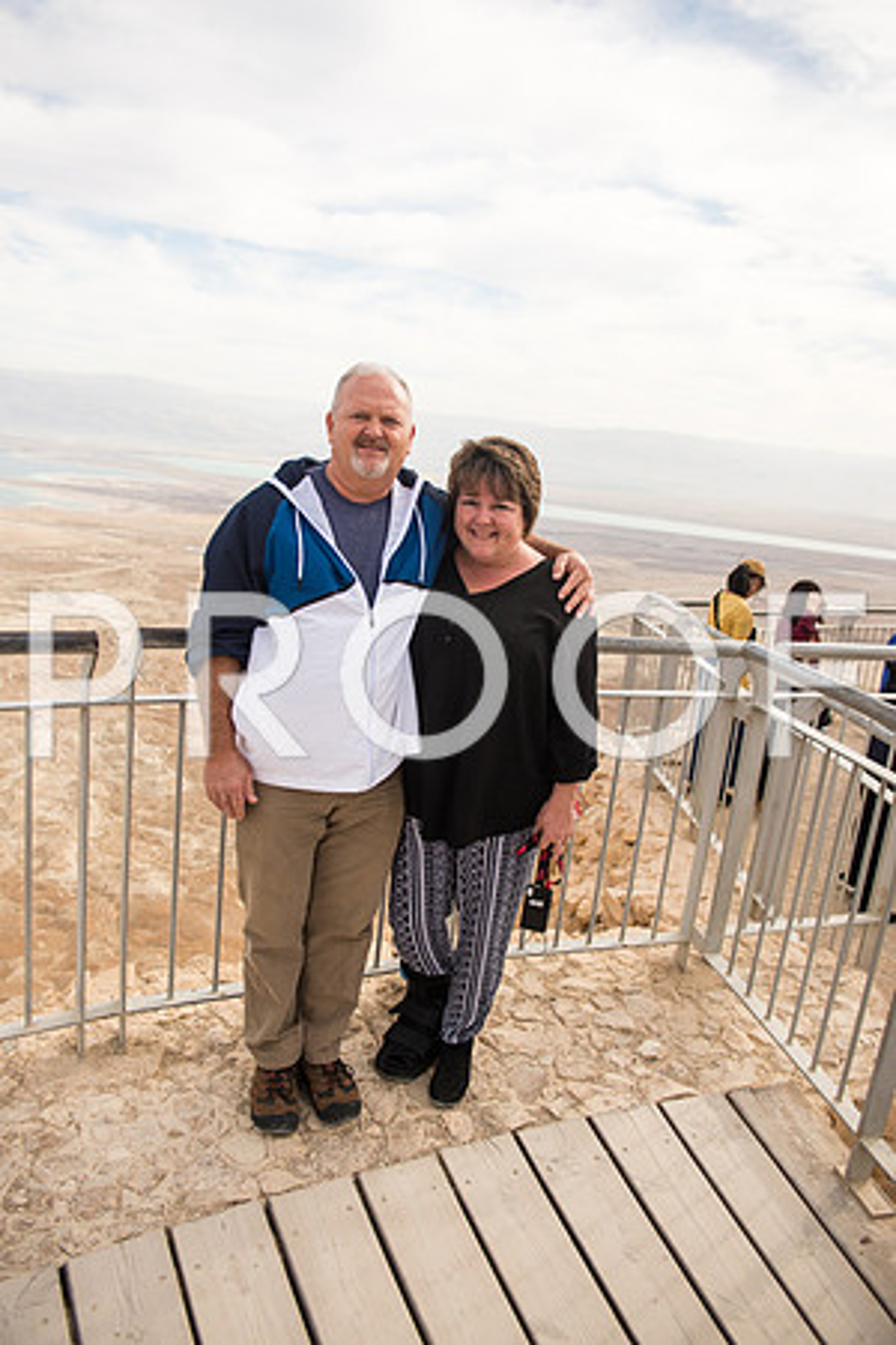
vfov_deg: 69.4
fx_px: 971
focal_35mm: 26
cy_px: 672
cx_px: 448
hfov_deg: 49.6
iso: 200
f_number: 2.8
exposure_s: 1/2500
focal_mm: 26
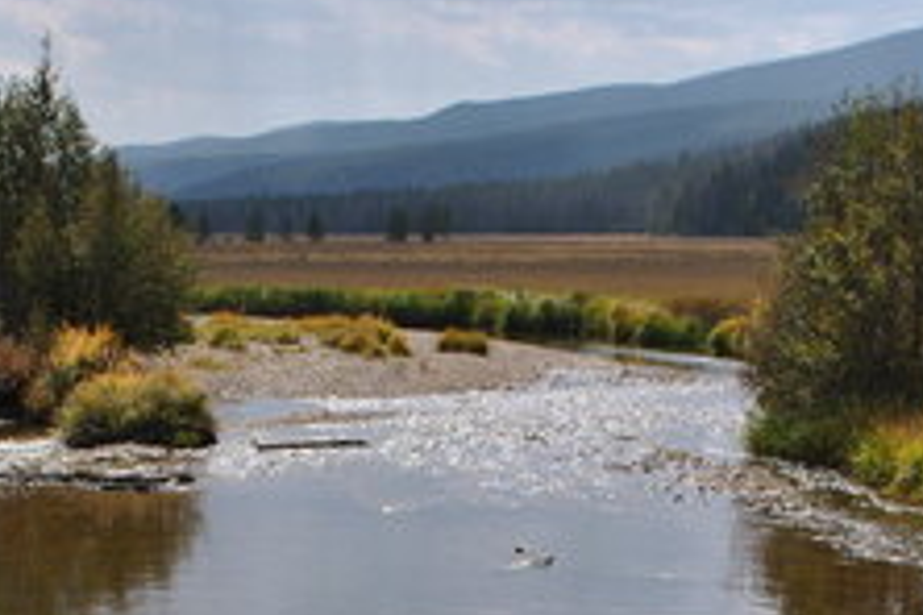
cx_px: 412
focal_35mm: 91
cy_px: 713
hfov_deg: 22.4
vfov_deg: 14.6
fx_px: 2333
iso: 100
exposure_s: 1/320
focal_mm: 24
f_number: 9
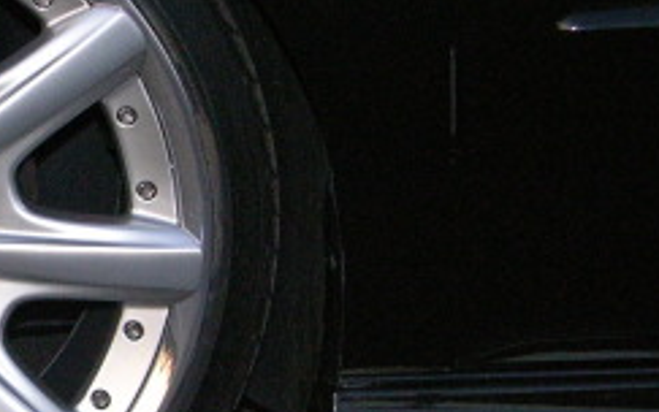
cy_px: 268
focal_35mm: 122
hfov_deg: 16.5
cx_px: -84
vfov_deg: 10.7
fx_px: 2192
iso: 200
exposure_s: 1/60.1
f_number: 2.8
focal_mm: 9
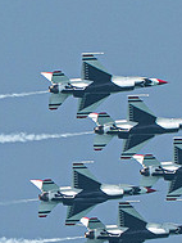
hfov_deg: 0.7
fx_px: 15055
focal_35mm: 2150
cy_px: 194
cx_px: 3
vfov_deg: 0.9
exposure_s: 1/2000
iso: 640
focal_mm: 352
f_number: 10
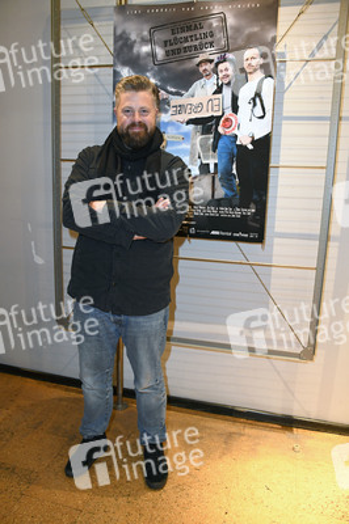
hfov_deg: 46.3
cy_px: 262
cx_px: 174
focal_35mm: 28
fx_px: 408
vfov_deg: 65.5
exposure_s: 1/60
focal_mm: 28
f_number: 6.3
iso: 3200
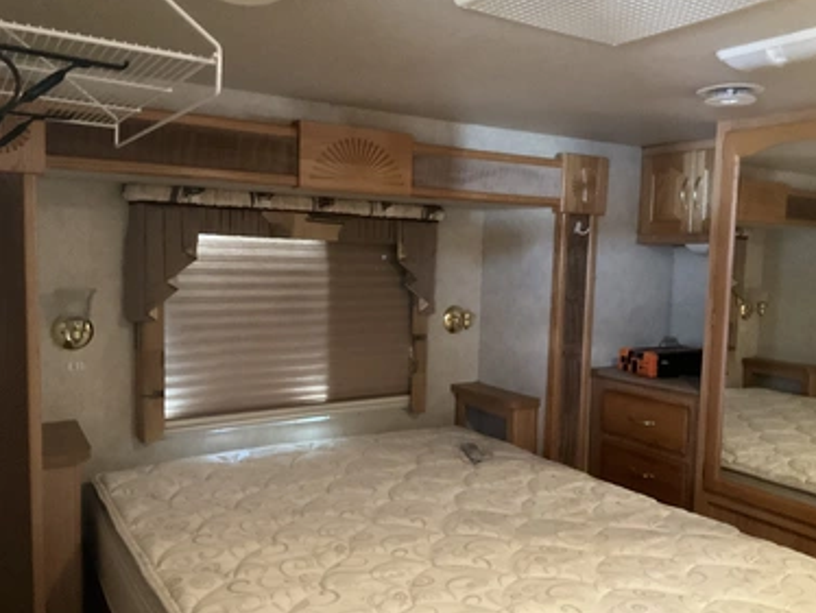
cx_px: 434
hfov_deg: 58.3
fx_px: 731
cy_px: 321
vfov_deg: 45.5
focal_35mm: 31
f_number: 1.8
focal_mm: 3
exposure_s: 1/28
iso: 640
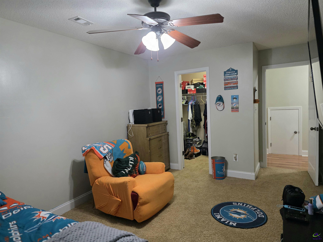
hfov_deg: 73.9
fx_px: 215
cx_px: 162
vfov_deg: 58.9
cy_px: 121
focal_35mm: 23
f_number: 1.7
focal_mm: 6.3
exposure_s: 1/120
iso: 800
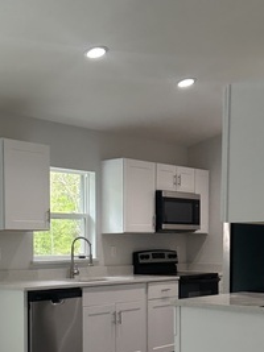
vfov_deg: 31.5
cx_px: 75
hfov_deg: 24.2
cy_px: 271
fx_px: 611
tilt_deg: -1.5
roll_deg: +0.4
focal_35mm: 60
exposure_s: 1/120
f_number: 1.78
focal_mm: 6.86
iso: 100
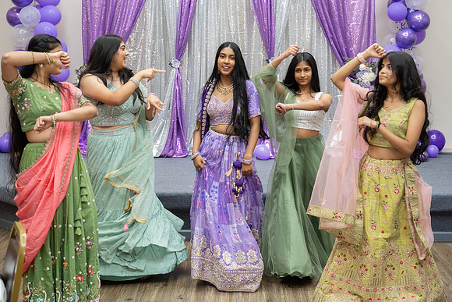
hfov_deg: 35.8
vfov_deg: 24.3
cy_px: 151
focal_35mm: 56
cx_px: 226
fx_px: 700
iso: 1000
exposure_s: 1/160
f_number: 4
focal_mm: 55
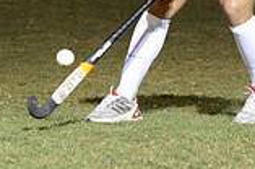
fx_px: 2672
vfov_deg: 3.6
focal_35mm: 378
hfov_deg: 5.4
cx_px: -76
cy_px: -58
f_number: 2.8
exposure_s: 1/640
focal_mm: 102
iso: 6400
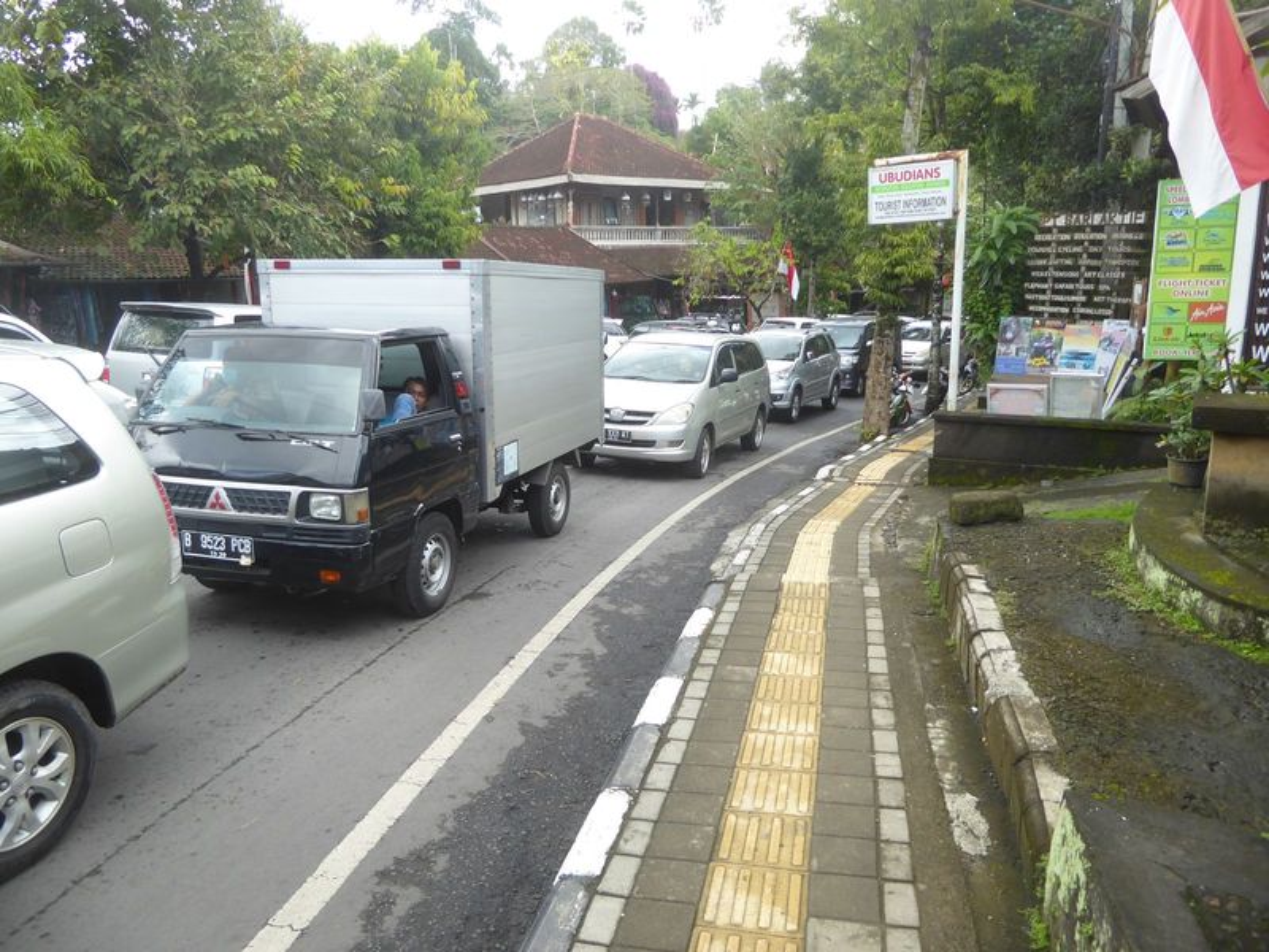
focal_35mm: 25
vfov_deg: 54.9
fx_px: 916
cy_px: 476
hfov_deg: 69.4
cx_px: 634
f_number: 3.3
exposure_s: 1/125
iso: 80
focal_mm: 4.3
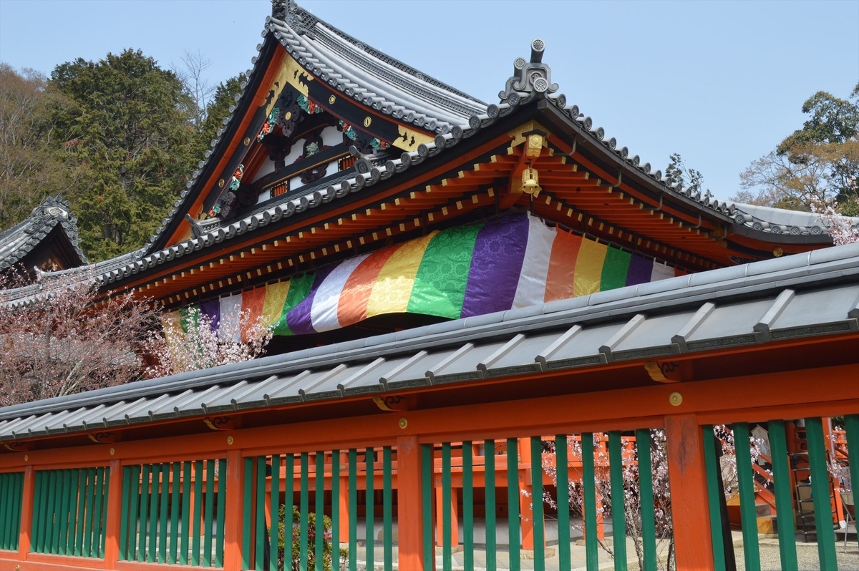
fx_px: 787
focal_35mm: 33
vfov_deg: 39.9
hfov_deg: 57.3
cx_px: 430
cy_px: 286
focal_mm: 22
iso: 400
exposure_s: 1/400
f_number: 10
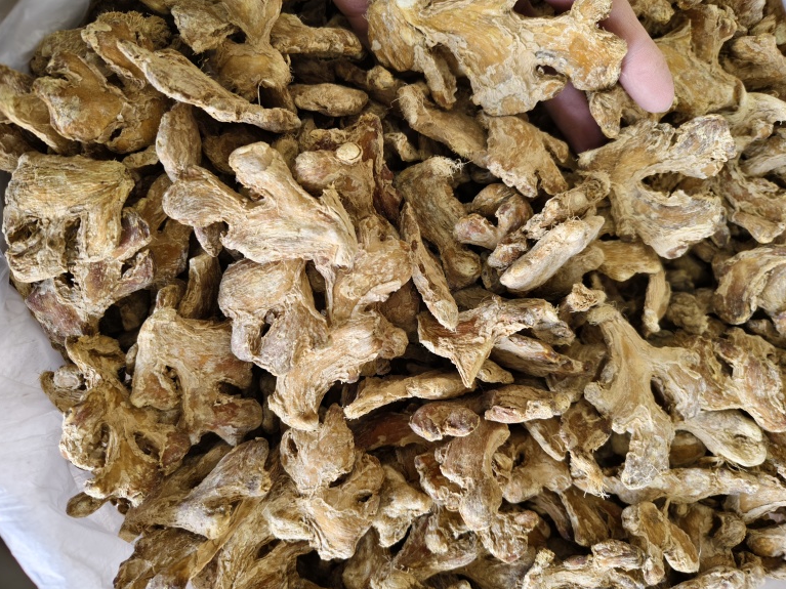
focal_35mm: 24
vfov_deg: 56.8
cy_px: 291
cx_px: 400
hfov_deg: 71.6
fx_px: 545
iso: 212
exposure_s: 1/100
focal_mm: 5.56
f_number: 1.88
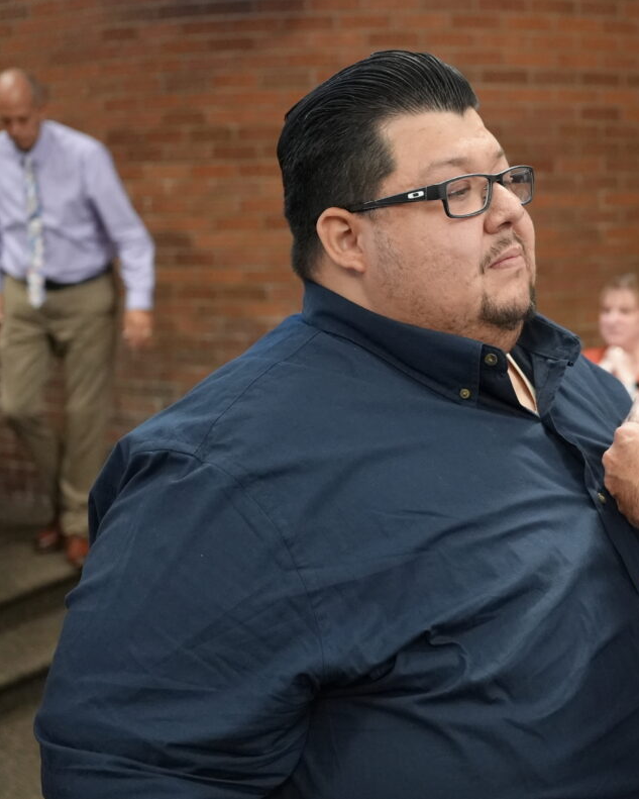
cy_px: 395
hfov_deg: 26.0
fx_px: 1347
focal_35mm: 57
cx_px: 556
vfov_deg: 33.0
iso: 8000
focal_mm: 40
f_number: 4
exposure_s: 1/160
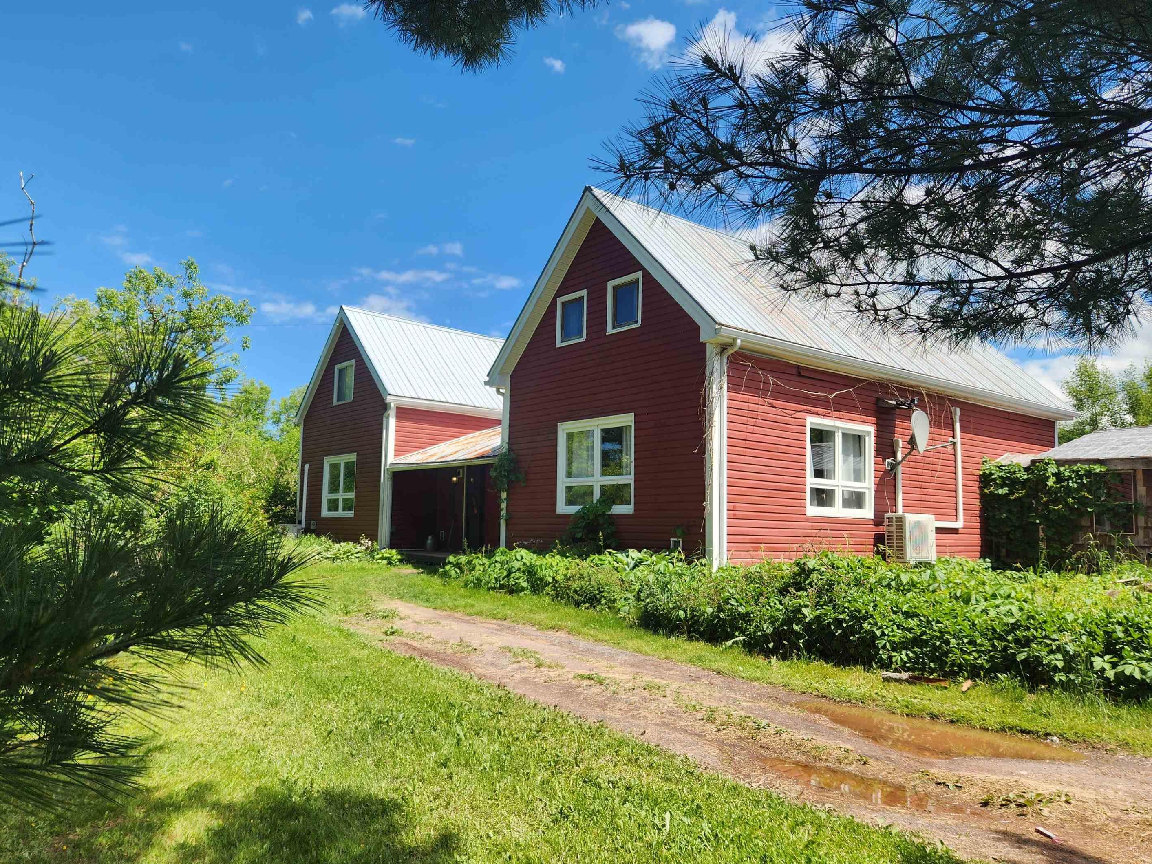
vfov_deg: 54.9
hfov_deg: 69.3
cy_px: 454
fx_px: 832
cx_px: 527
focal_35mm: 25
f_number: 1.8
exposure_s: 1/1215
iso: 20
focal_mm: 5.4
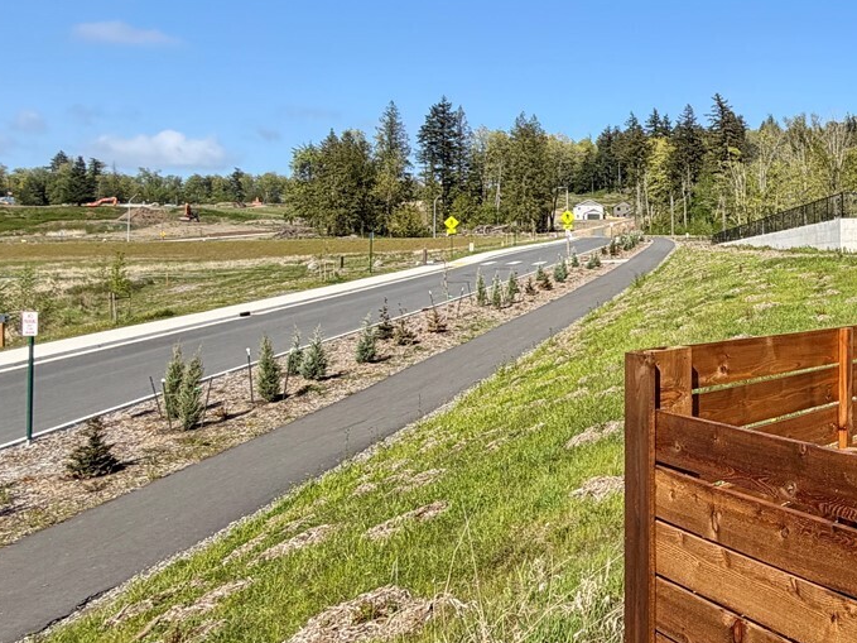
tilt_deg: +1.4
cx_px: 913
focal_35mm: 33
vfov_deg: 42.6
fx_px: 817
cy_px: 235
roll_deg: +1.3
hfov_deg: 44.3
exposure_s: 1/770
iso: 25
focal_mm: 2.22
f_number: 2.2
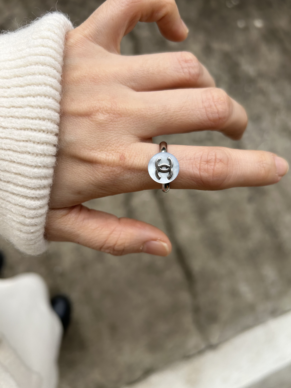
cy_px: 194
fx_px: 291
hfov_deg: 53.1
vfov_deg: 67.3
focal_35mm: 26
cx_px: 146
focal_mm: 5.7
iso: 50
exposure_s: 1/932
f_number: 1.5
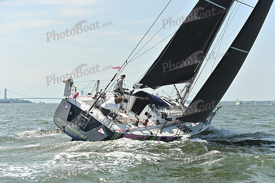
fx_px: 535
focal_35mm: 70
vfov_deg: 19.5
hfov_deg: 28.8
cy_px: 92
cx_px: 138
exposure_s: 1/2000
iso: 320
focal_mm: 70
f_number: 6.3
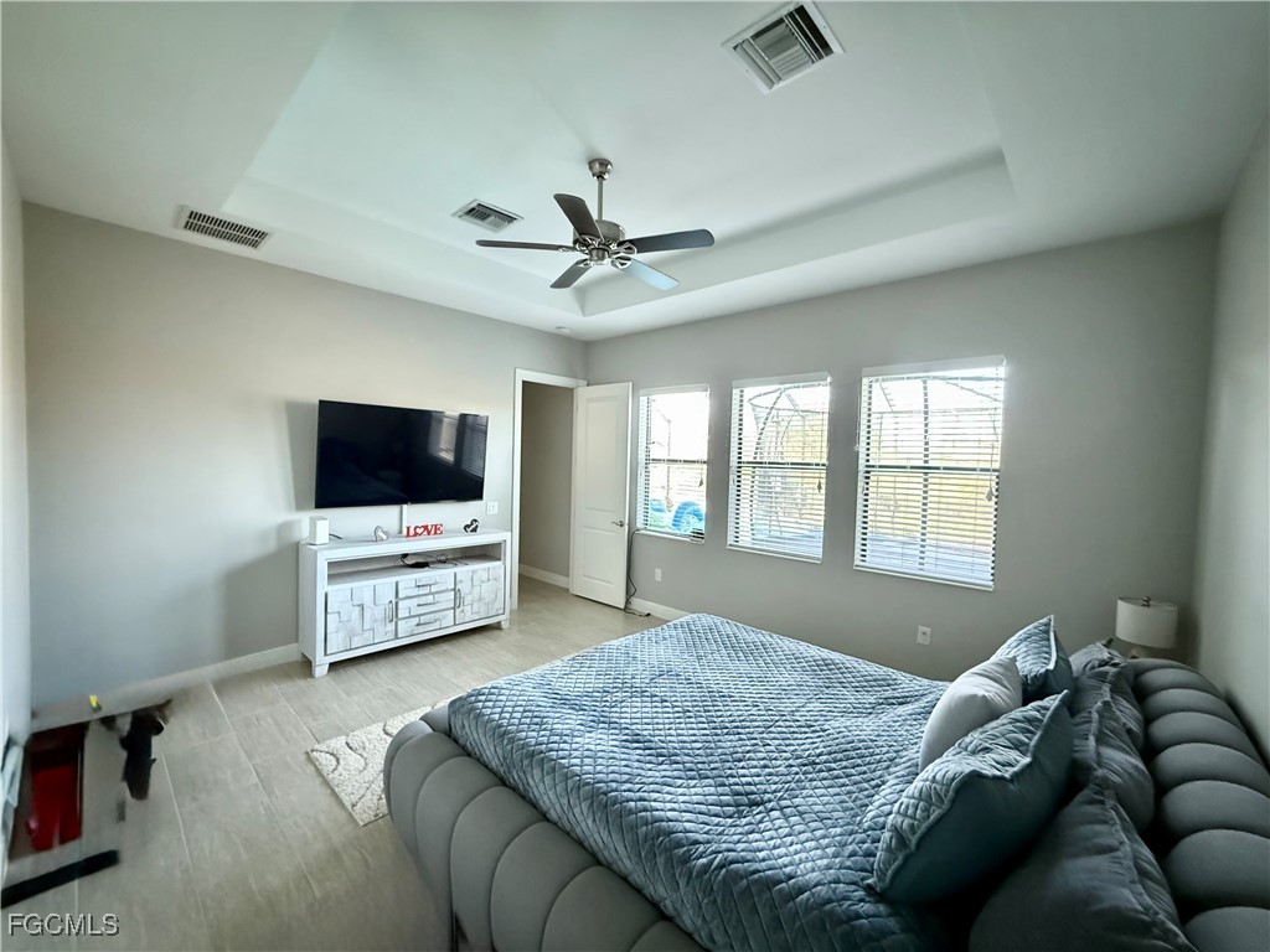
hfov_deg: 102.1
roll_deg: -2.3
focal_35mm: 14
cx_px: 635
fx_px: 514
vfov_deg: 85.7
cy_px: 476
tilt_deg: -1.8
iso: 1250
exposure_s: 1/35
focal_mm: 2.22
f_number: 2.2
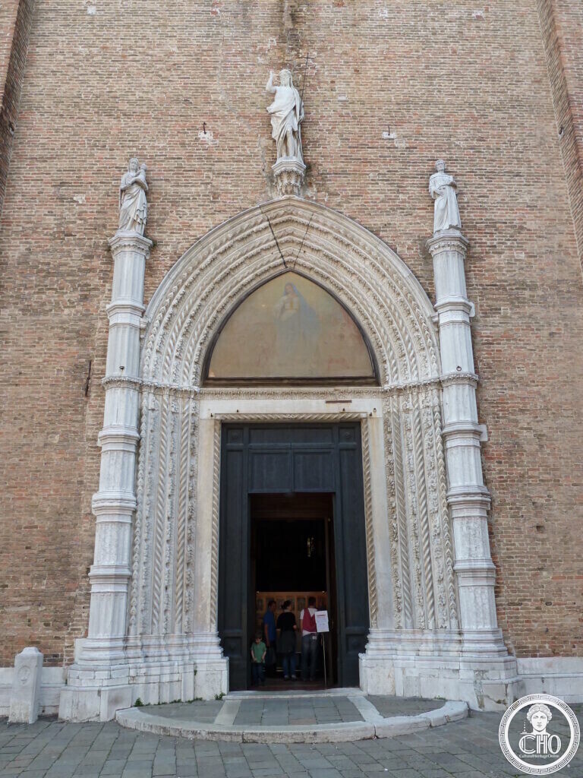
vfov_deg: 61.7
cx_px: 292
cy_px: 389
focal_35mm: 29
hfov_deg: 48.2
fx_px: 651
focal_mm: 4.7
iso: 80
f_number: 4
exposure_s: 1/125
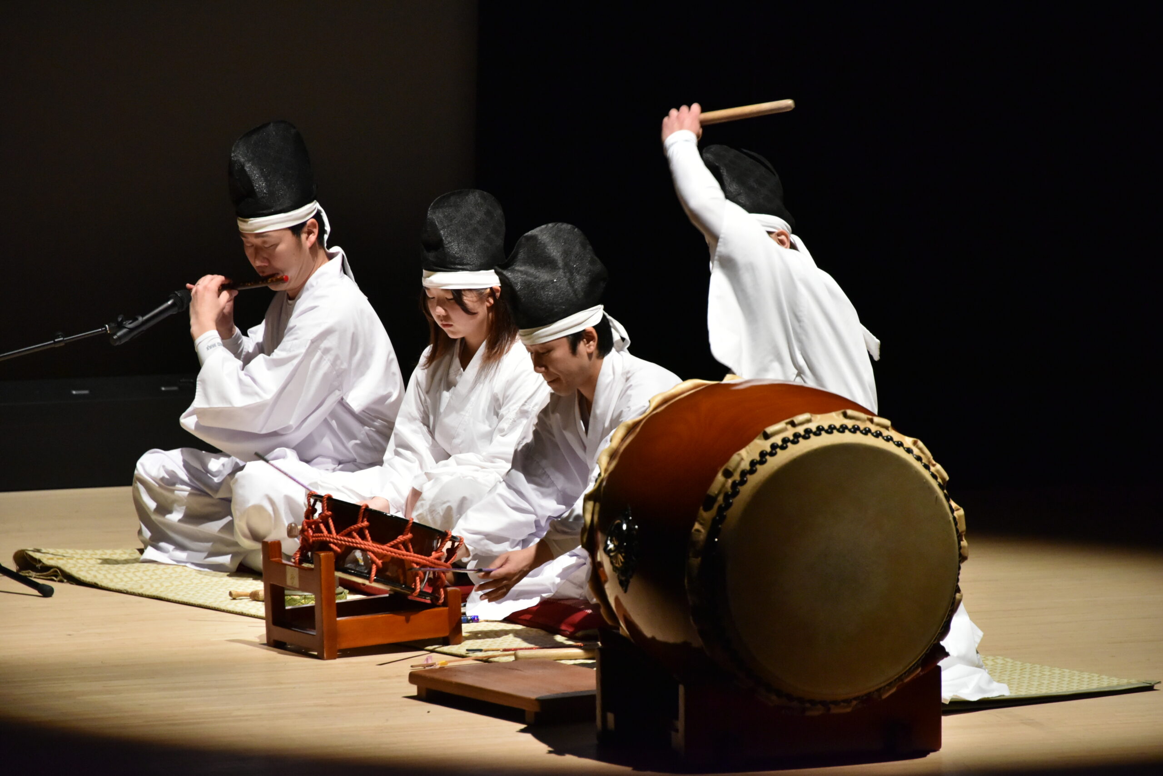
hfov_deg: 6.9
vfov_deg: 4.6
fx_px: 9691
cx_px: 582
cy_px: 388
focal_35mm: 300
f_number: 6.3
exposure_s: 1/125
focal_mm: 300
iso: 5000
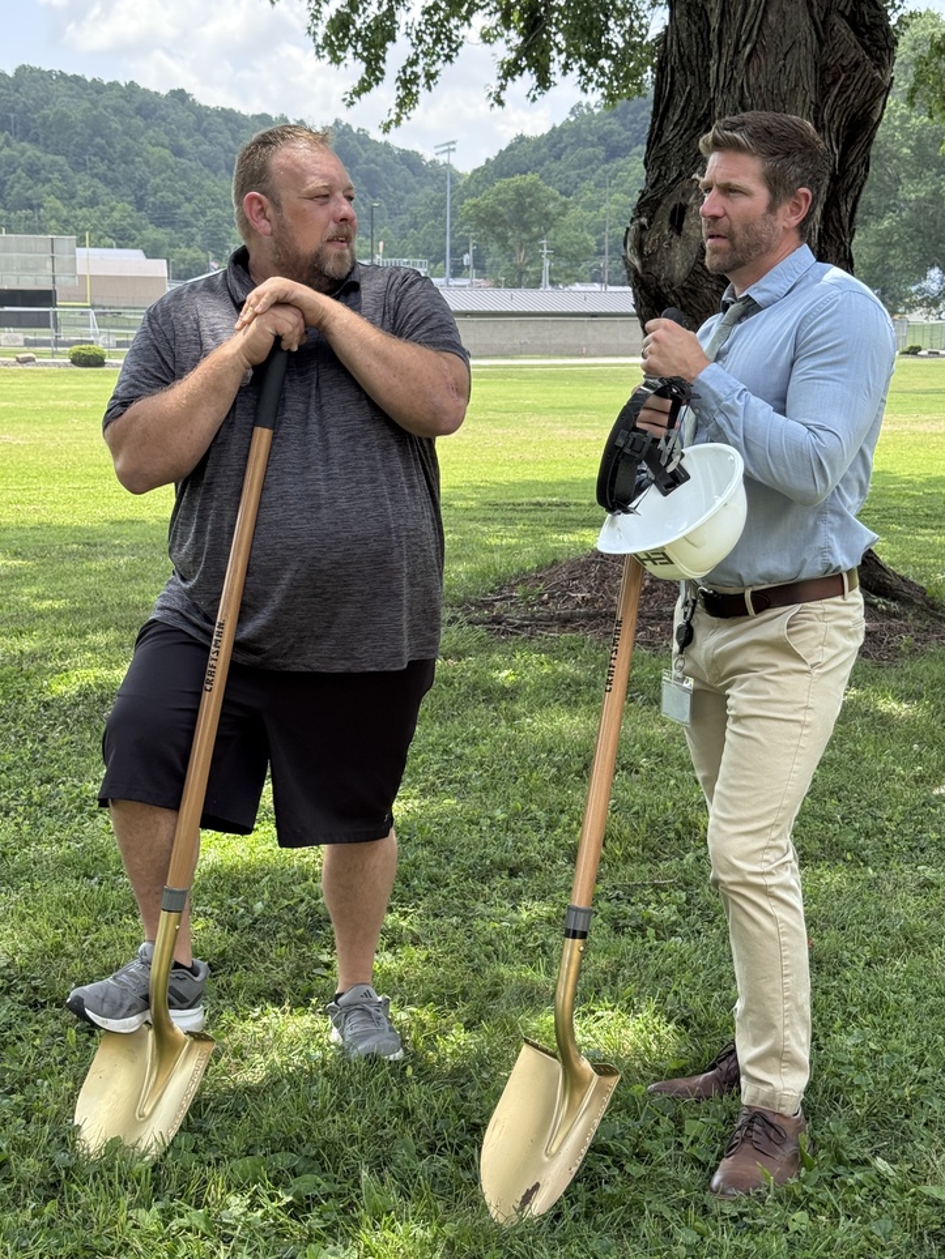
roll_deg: -1.2
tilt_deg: -9.9
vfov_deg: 37.5
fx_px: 1856
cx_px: 491
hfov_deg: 28.6
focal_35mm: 51
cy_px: 630
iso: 64
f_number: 1.78
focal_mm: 6.76
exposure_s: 1/693
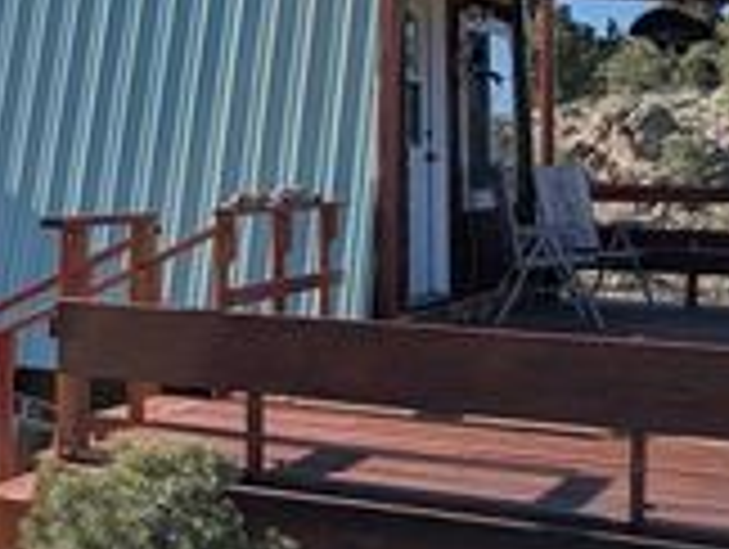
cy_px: 148
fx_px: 1561
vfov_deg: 19.8
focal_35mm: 74
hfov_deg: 24.3
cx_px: -104
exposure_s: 1/1302
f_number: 1.68
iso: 21
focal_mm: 6.9
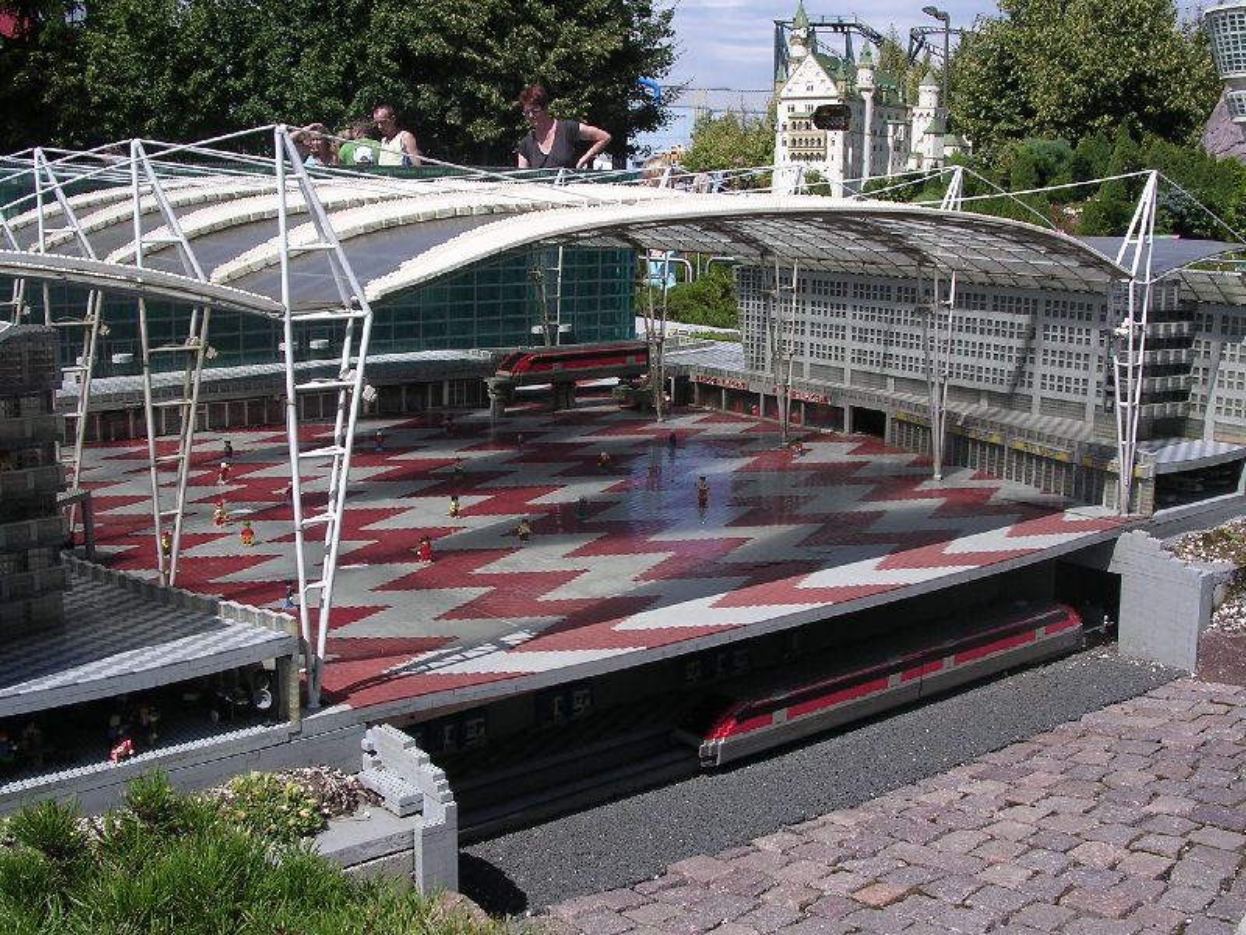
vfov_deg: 37.7
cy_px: 468
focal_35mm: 38
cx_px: 623
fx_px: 1368
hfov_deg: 49.0
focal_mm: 5.8
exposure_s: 1/370
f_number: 5.6
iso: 100
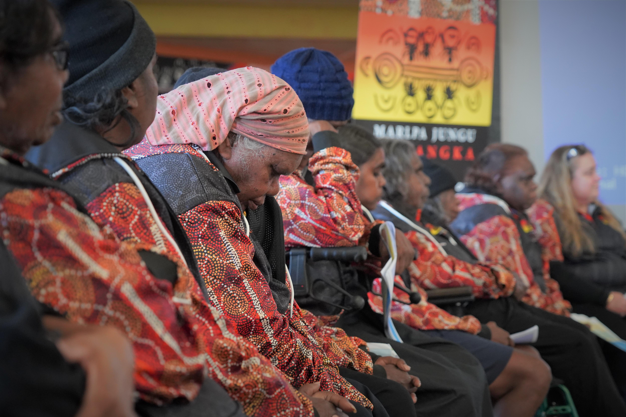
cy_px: 208
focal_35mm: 100
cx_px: 313
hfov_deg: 20.4
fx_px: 1739
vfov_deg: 13.7
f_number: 5.6
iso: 4000
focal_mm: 100
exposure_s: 1/160
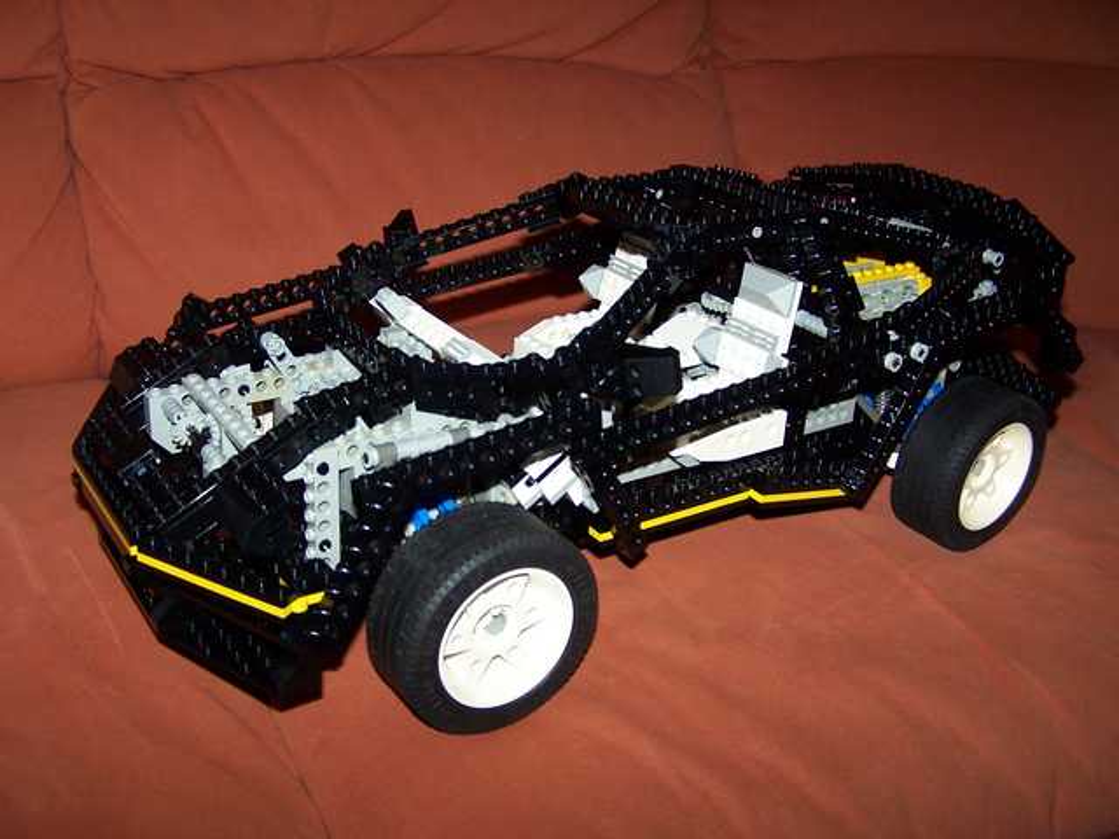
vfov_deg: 37.7
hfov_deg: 49.0
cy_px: 420
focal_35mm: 38
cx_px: 560
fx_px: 1228
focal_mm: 6.3
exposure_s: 1/60
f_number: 2.8
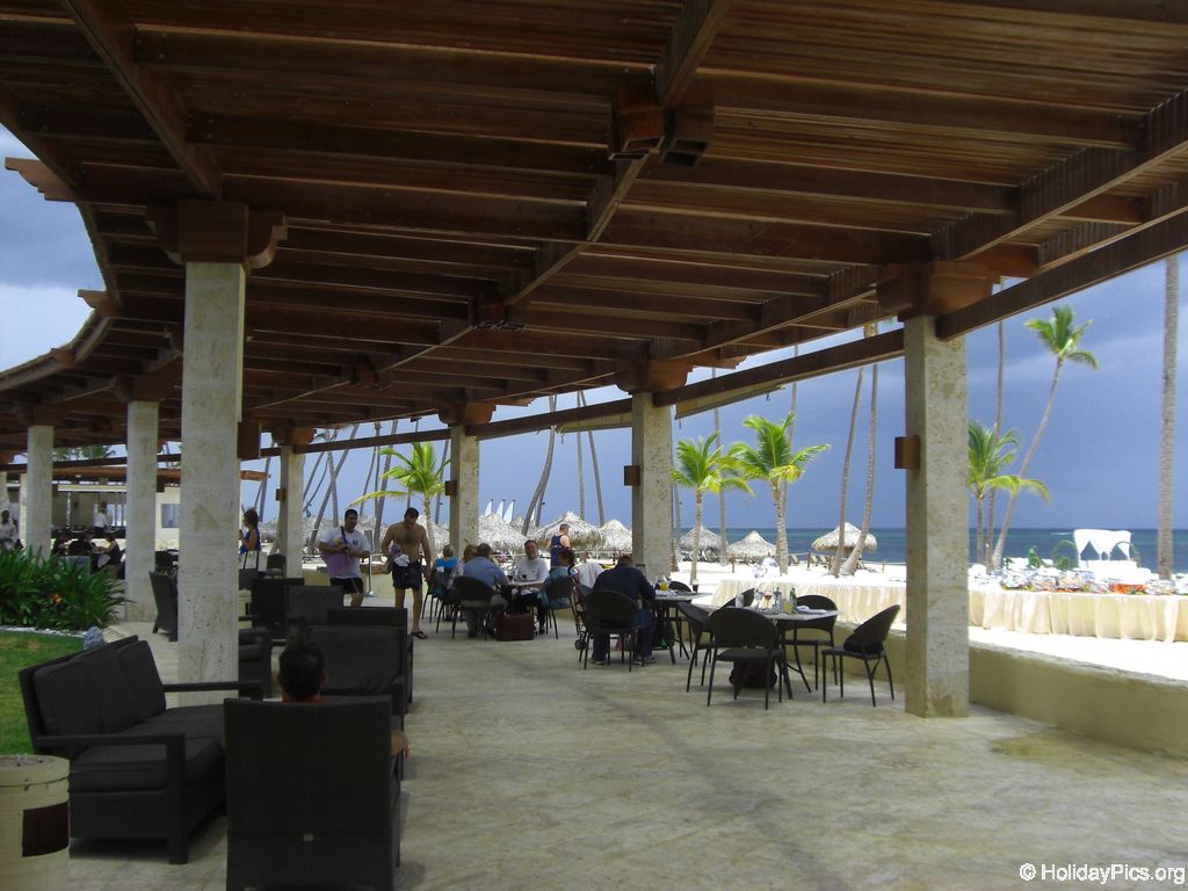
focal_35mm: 38
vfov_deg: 37.7
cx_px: 594
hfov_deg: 49.0
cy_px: 446
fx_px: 1304
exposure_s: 1/125
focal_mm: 6.2
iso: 100
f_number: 8
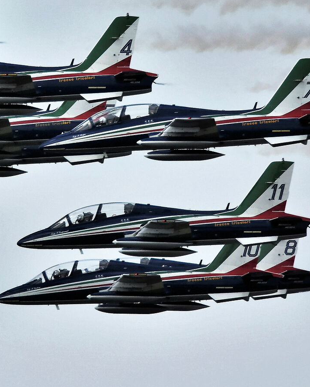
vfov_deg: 1.3
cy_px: 74
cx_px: 26
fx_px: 17292
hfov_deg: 1.0
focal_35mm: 1507
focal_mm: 400
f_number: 8
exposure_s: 1/4000
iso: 720
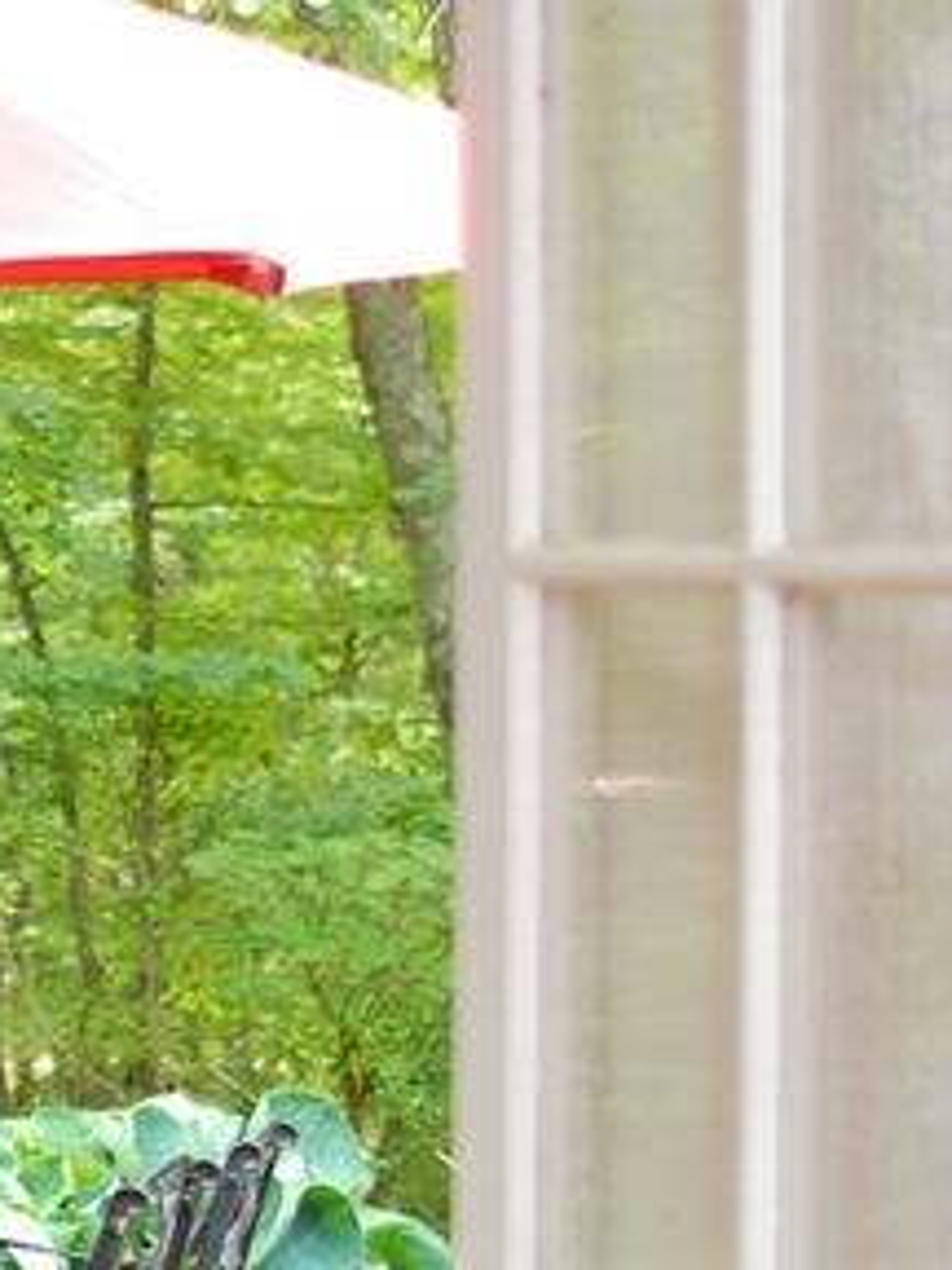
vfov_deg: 11.0
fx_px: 6590
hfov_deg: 8.1
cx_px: -582
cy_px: 948
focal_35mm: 180
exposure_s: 1/250
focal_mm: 35
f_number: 2.5
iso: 400
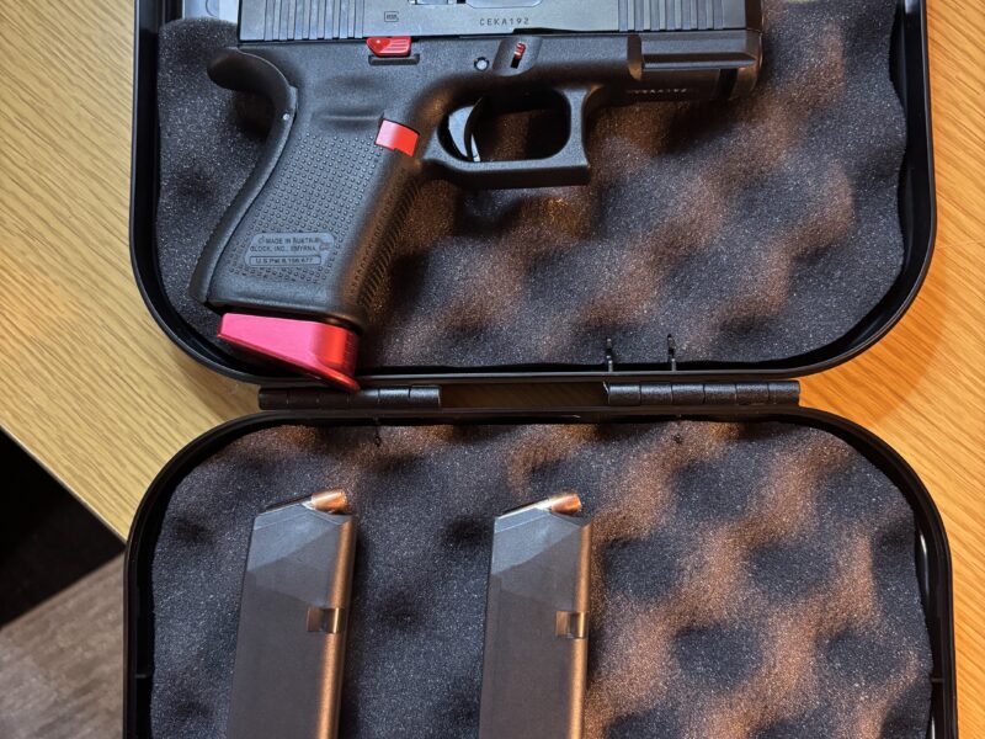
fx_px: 740
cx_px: 492
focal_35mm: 26
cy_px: 370
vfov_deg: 53.1
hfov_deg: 67.3
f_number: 1.6
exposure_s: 1/30
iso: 500
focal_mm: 5.96
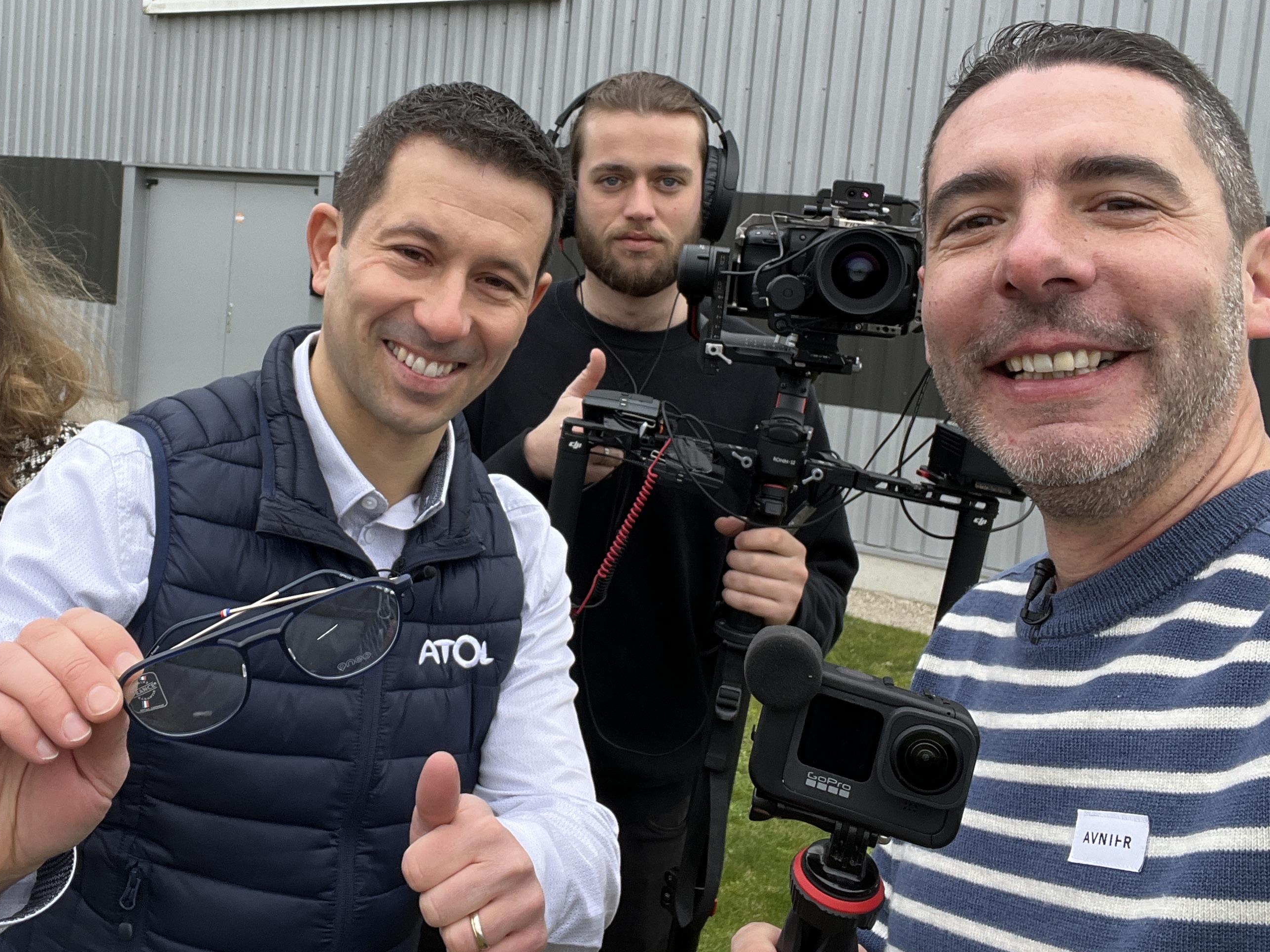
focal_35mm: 36
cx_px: 490
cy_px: 330
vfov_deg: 39.3
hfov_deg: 50.9
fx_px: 1321
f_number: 2.2
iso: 50
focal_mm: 2.71
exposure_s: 1/121
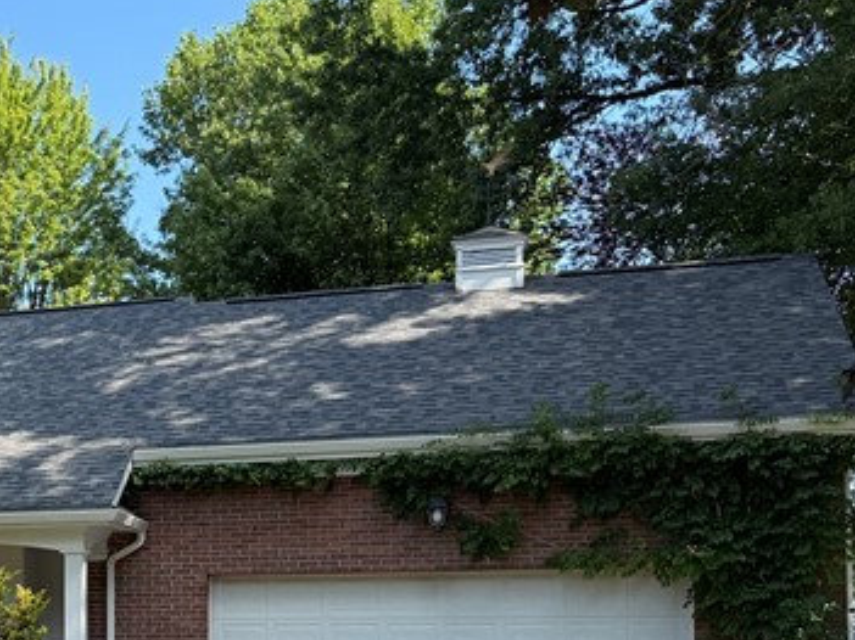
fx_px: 1728
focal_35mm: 70
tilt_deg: +1.4
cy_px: 616
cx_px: -197
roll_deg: +0.6
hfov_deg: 24.8
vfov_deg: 20.4
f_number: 1.78
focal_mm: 6.76
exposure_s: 1/1410
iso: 100
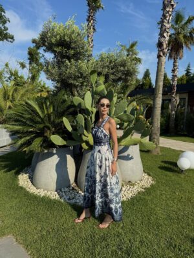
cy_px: 129
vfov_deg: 71.6
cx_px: 97
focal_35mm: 24
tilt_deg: -5.0
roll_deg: -2.3
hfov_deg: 56.8
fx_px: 179
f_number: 1.78
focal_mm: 6.76
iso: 80
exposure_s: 1/4405
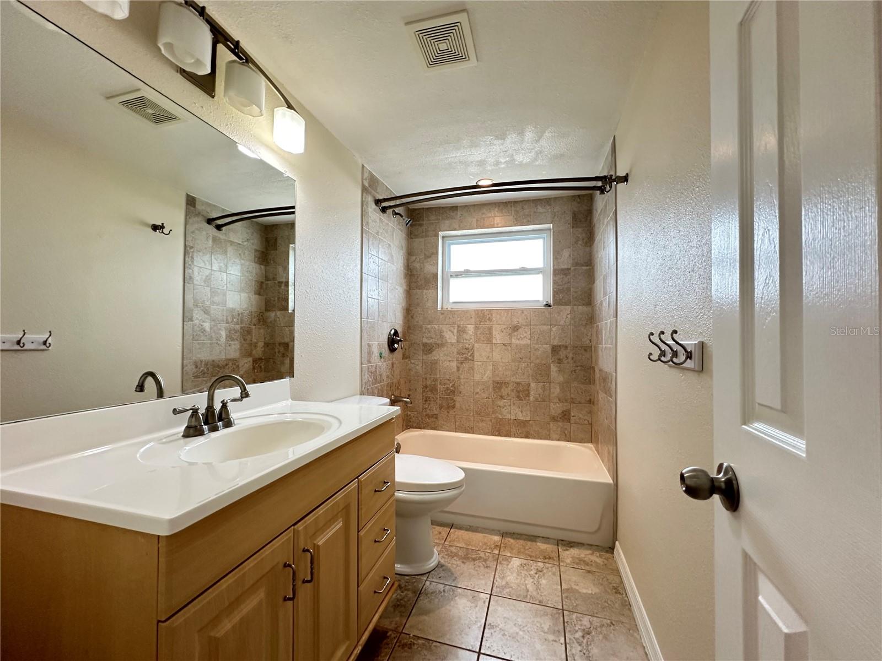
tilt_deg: +1.7
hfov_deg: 102.1
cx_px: 441
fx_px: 357
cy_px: 330
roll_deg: -0.7
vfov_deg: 85.7
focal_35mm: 14
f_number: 2.2
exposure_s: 1/60
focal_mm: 2.22
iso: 250
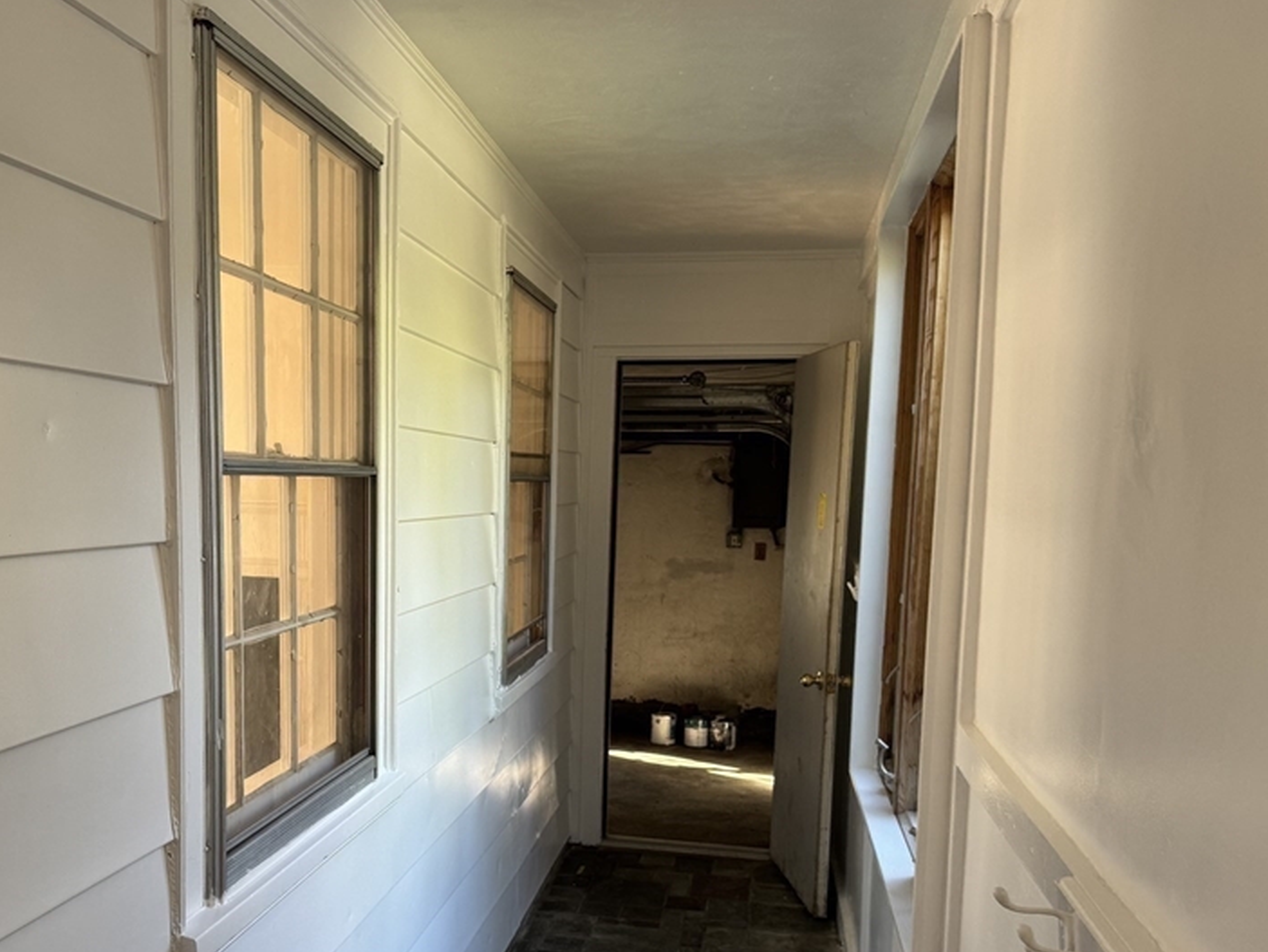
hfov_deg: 52.1
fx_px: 1283
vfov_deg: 40.2
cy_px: 630
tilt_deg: -8.2
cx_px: 488
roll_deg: -0.3
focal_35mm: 35
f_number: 1.78
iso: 125
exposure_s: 1/120
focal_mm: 6.76
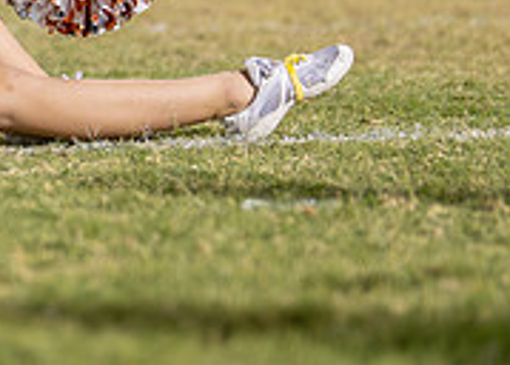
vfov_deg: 6.0
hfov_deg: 8.2
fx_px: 3478
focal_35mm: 240
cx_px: -281
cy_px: -97
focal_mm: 50
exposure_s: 1/500
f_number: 1.2
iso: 1000
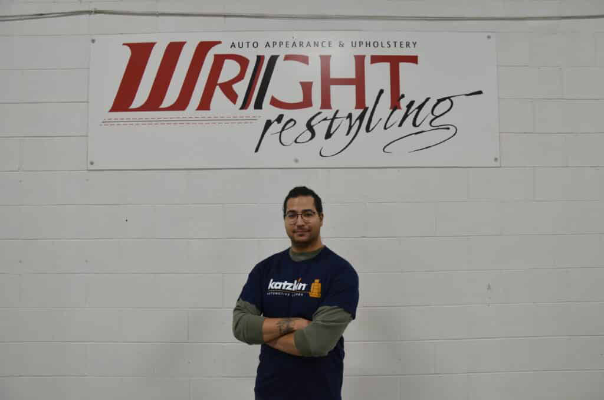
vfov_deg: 50.2
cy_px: 200
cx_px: 302
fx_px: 427
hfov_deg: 70.6
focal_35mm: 26
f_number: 5.6
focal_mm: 17
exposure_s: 1/60
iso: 400
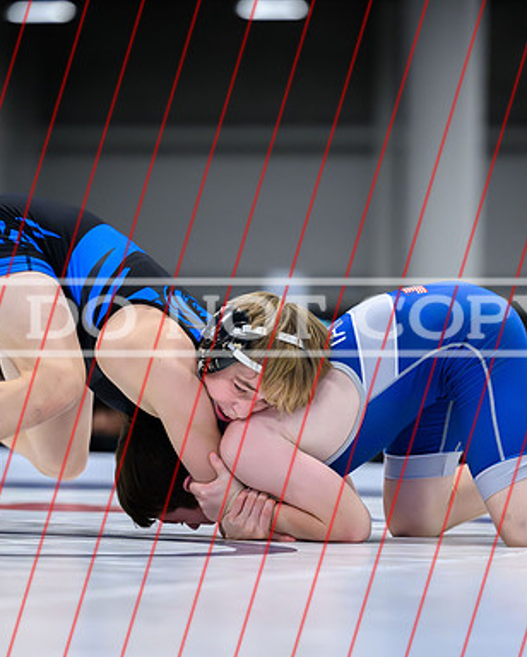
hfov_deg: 7.0
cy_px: 347
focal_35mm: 222
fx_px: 4321
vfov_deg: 8.7
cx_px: 248
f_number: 2.8
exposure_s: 1/800
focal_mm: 135
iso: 9000
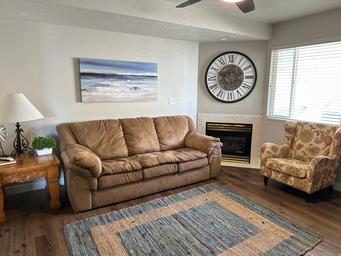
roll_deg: -1.0
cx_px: 170
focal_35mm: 24
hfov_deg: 71.6
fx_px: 236
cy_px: 128
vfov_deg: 56.8
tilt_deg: -9.6
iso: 200
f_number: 1.78
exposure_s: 1/60
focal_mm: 6.86
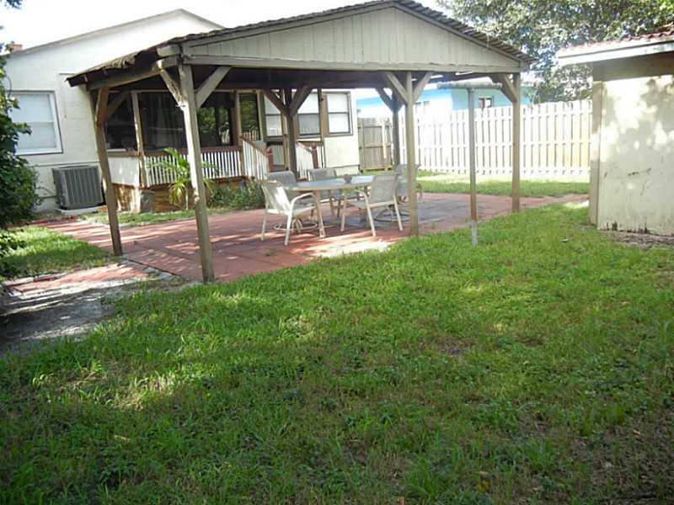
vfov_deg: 46.8
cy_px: 252
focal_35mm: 30
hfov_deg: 60.0
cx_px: 337
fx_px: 584
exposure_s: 1/164
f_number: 3.5
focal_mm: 5.4
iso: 160
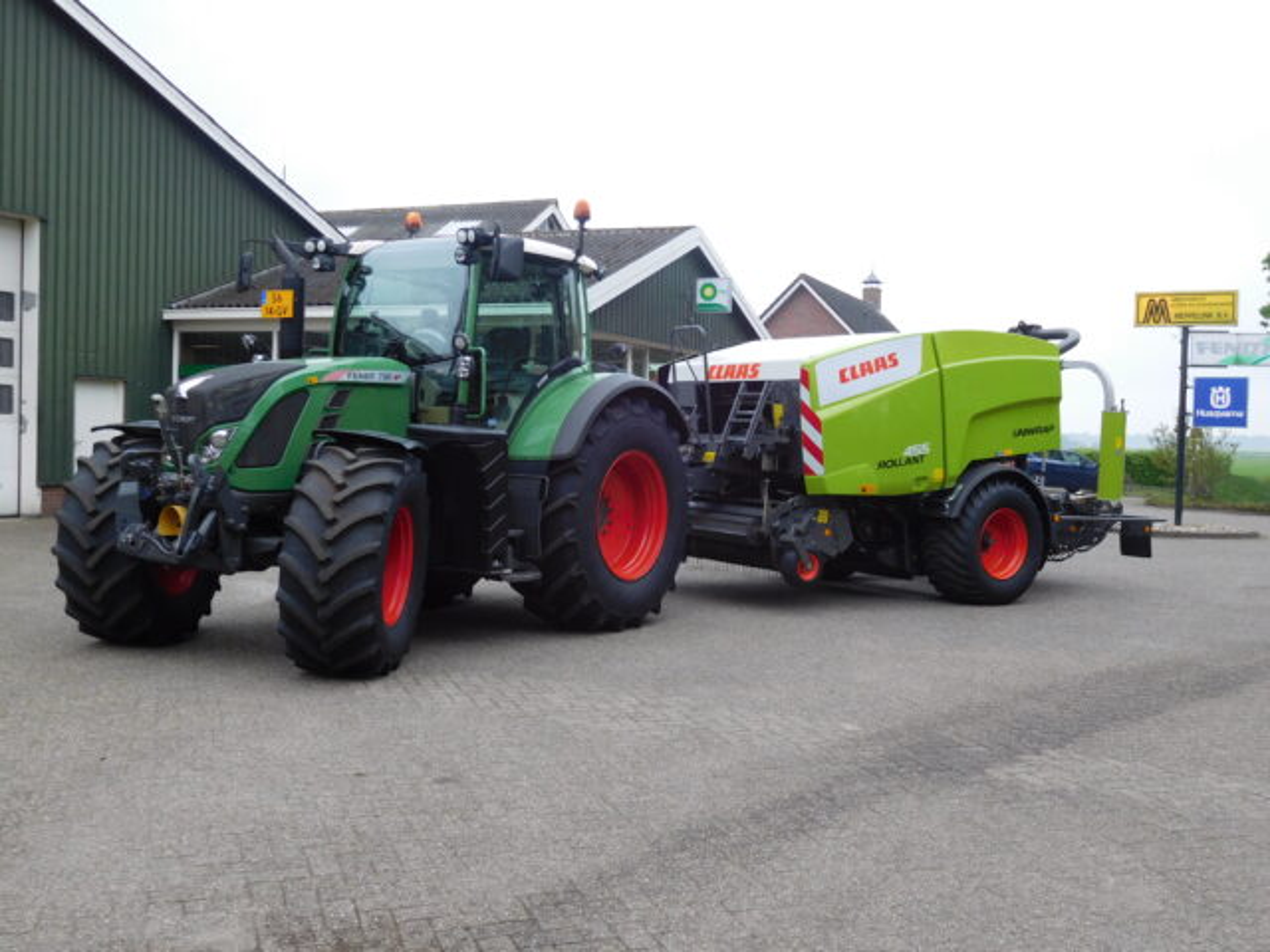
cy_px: 476
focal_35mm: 35
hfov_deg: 52.6
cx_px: 635
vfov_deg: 40.7
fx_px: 1284
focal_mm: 6.2
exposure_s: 1/160
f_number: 3.8
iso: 125
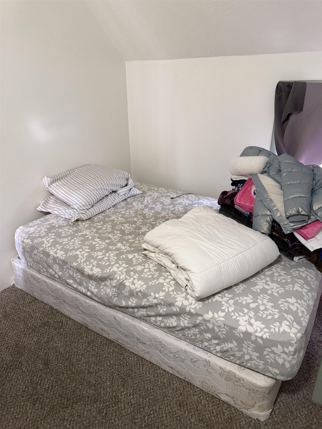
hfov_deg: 56.8
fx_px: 298
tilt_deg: -23.5
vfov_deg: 71.6
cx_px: 161
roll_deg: +0.6
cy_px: 214
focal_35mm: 24
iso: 640
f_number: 1.78
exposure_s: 1/60
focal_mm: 6.76
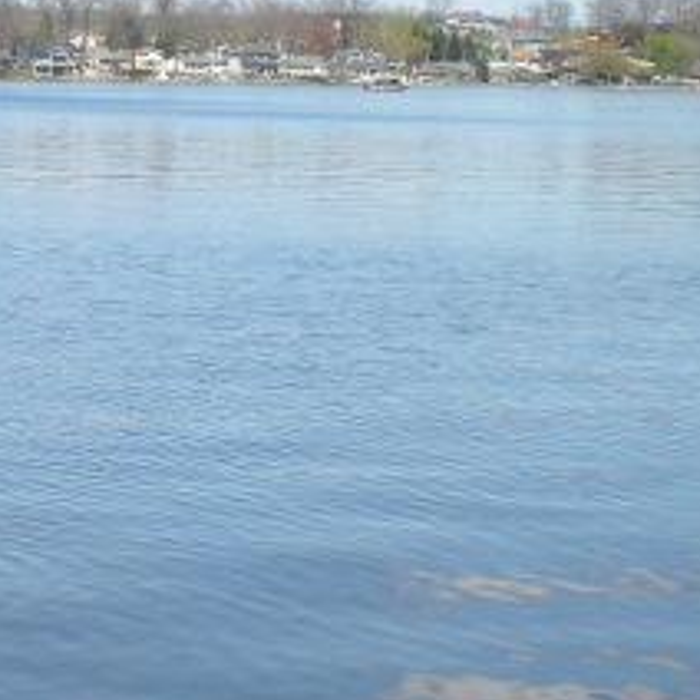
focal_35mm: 156
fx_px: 3569
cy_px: 357
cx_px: -180
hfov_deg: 11.0
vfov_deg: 11.2
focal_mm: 9.3
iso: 64
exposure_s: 1/266
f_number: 5.6
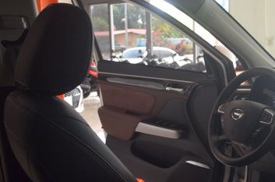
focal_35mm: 49
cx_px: 224
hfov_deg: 38.7
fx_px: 374
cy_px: 87
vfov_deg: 27.4
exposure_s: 1/160
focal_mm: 18
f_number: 3.5
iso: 500
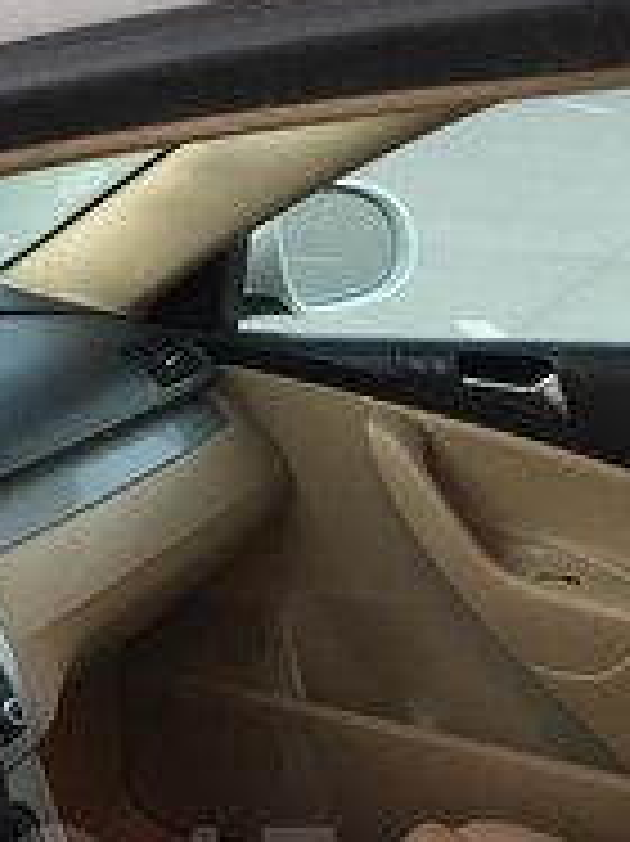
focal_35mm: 77
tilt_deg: -25.5
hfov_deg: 18.6
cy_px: 878
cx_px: -9
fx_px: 1871
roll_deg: +1.2
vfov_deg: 24.0
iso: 100
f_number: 2.2
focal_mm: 4.15
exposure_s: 1/33
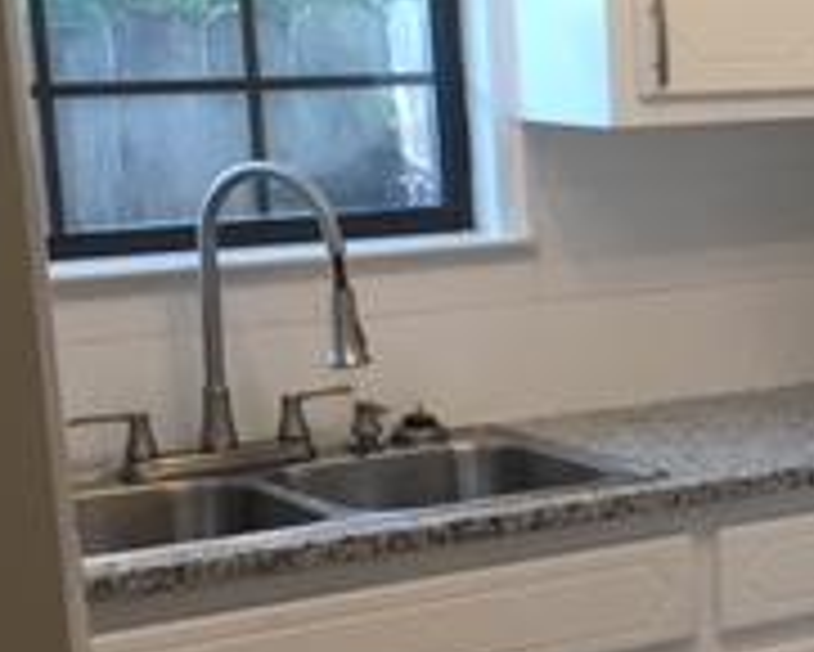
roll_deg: +1.9
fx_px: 2410
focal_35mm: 100
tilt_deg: -9.8
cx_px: 1210
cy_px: 423
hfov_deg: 17.3
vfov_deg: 15.4
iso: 32
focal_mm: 4.15
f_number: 2.2
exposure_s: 1/30
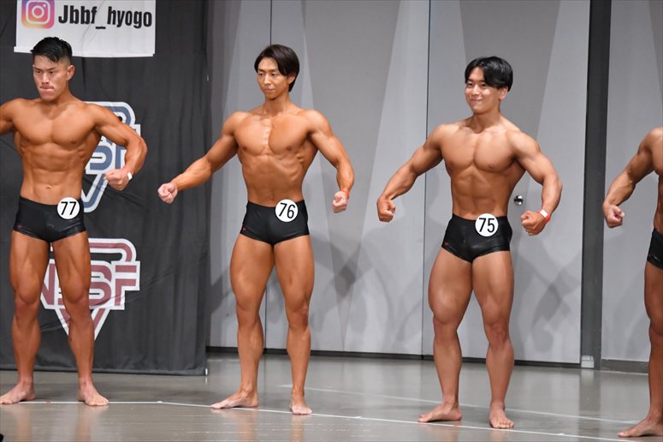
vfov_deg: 6.3
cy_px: 221
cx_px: 332
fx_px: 3995
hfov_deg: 9.5
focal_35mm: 217
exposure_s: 1/400
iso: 6400
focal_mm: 145
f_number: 5.6
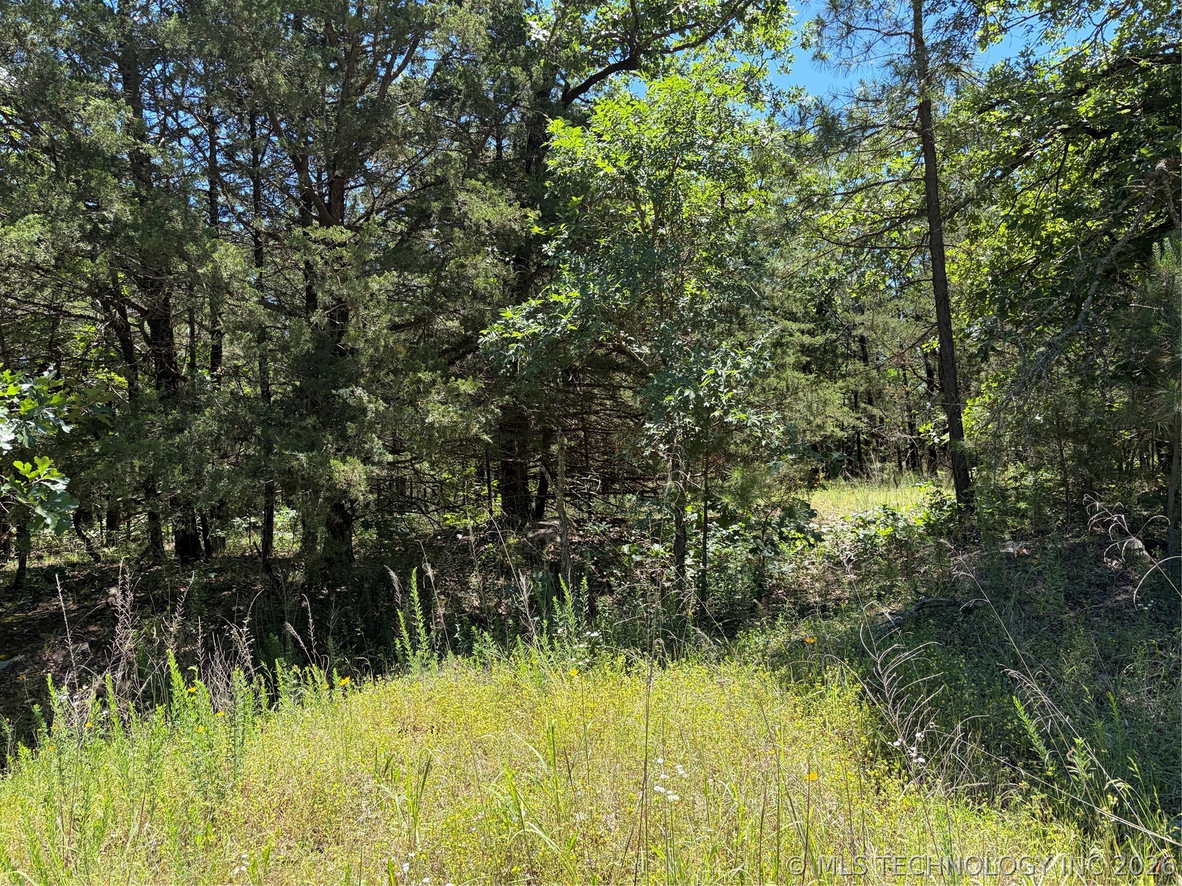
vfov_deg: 53.1
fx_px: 888
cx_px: 591
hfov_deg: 67.3
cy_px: 443
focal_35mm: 26
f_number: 1.6
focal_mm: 5.96
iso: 50
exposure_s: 1/694
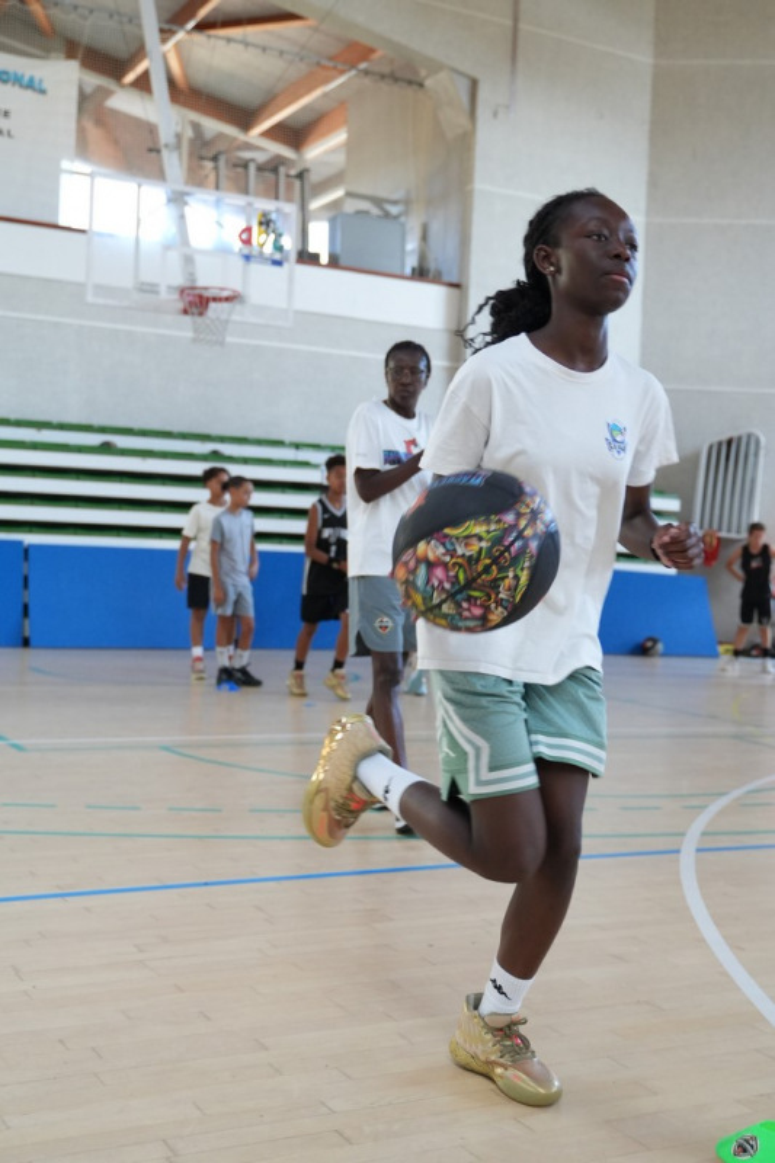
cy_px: 582
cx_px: 388
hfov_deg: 31.9
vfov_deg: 46.4
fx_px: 1357
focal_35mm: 42
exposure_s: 1/400
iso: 1600
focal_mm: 28
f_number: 2.8
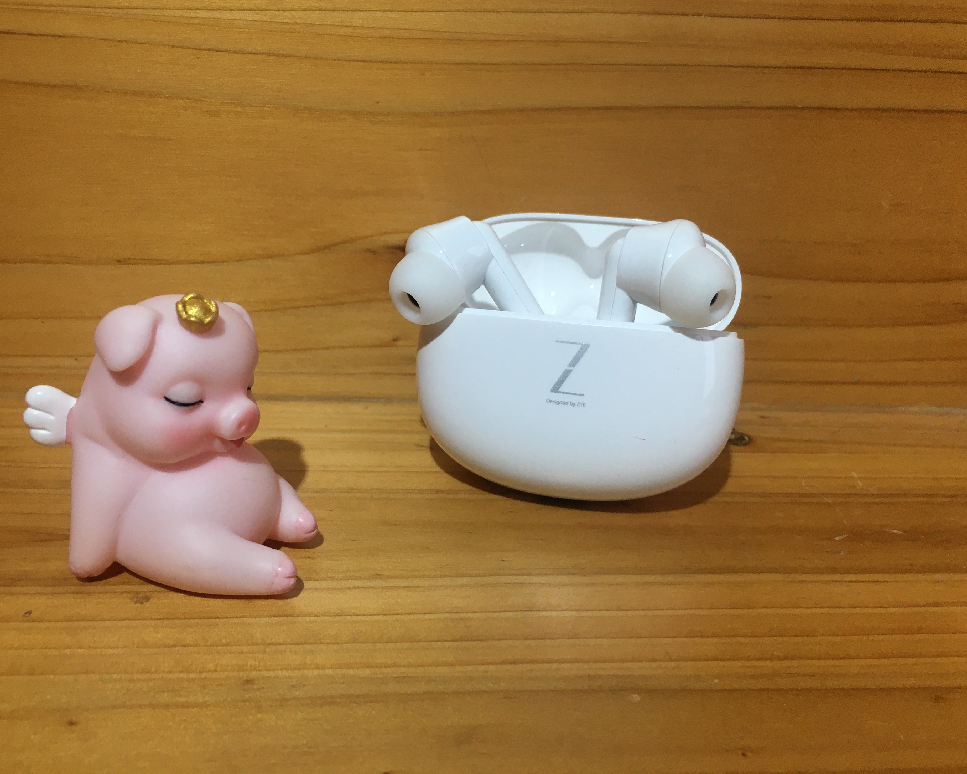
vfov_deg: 47.1
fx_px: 887
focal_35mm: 31
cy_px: 377
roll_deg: -3.6
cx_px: 467
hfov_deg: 57.2
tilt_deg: -20.8
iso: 32
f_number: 2.2
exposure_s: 1/33
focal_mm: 4.15
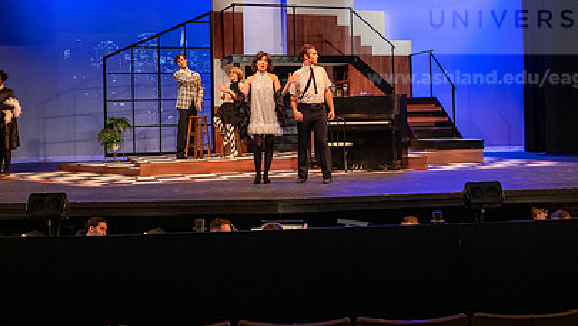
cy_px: 108
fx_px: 736
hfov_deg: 42.9
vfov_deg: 24.8
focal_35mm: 48
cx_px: 303
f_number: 3.2
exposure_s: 1/200
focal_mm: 32
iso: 3200
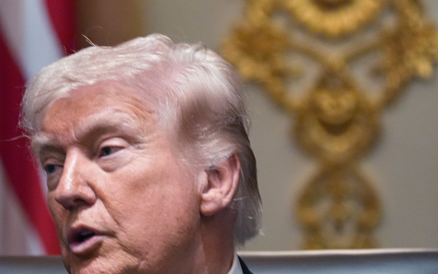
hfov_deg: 5.6
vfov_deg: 3.5
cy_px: 180
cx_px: 96
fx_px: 4500
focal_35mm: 377
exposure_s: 1/320
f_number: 3.5
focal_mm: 200
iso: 5000
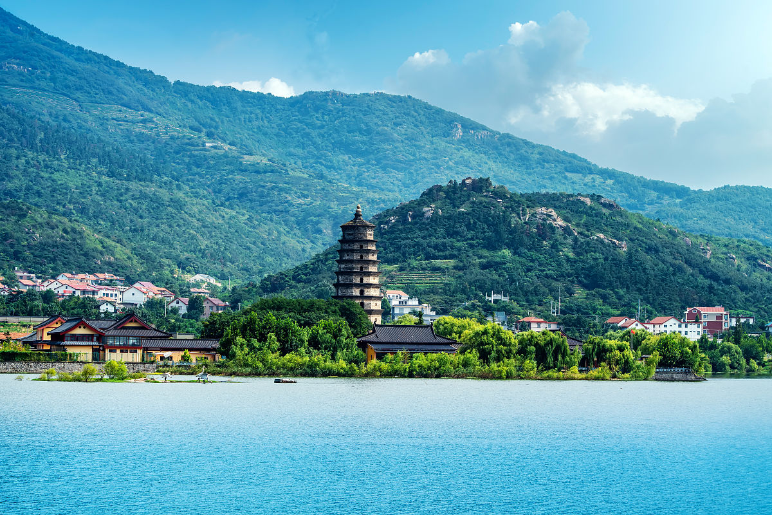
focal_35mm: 111
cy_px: 258
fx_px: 2380
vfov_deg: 12.3
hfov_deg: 18.4
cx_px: 386
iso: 100
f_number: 11
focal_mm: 111
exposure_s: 1/125
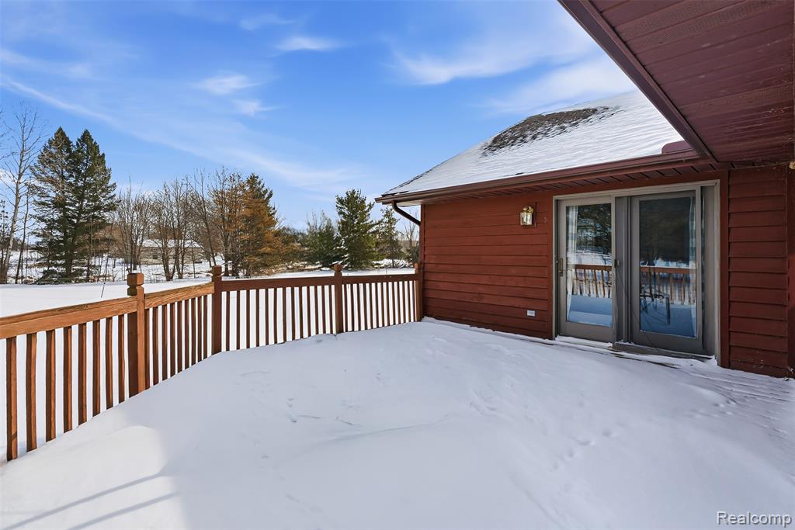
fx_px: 398
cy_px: 265
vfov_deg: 67.4
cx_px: 398
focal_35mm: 18
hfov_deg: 90.0
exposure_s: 1/2000
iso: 100
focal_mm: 18
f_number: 8
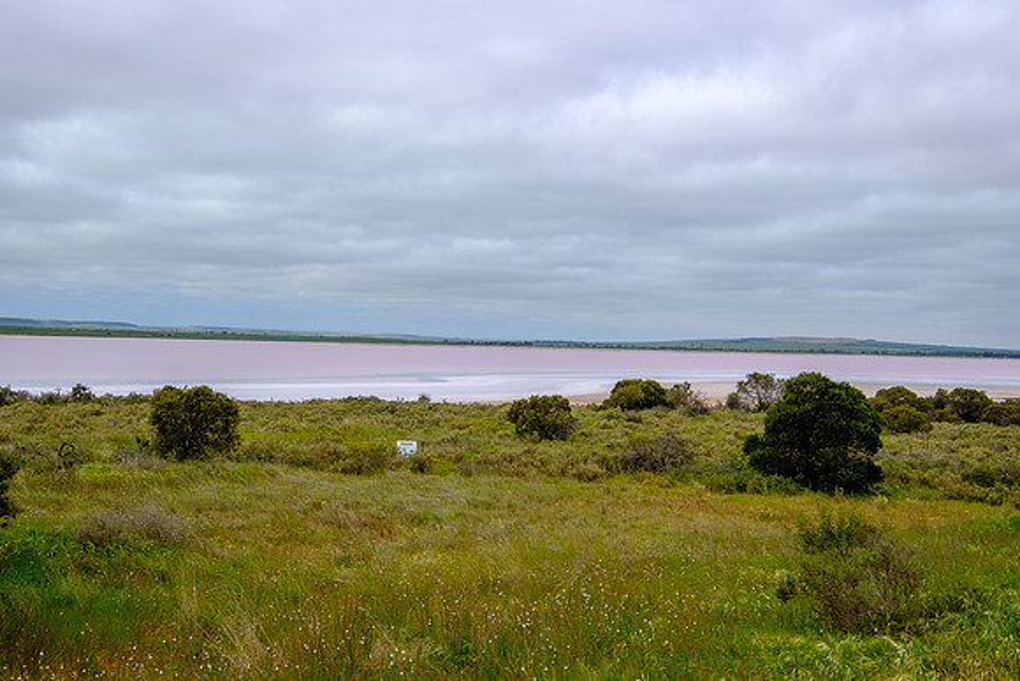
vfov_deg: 36.9
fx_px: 1020
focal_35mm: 36
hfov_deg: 53.1
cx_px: 510
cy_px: 340
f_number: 8
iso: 200
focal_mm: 24
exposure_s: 1/680
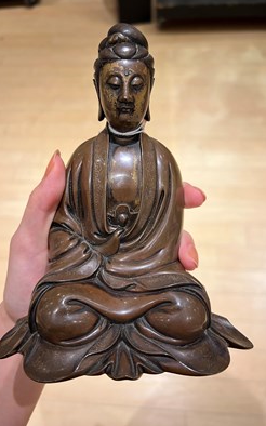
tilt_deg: -57.9
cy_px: 214
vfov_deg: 66.5
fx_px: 325
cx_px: 122
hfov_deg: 44.5
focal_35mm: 28
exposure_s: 1/60
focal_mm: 5.7
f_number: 1.5
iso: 100
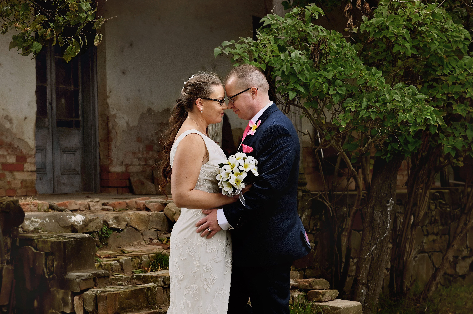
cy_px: 157
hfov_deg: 28.9
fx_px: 919
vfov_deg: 19.4
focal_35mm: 70
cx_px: 236
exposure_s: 1/500
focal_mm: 70
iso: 500
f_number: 6.3
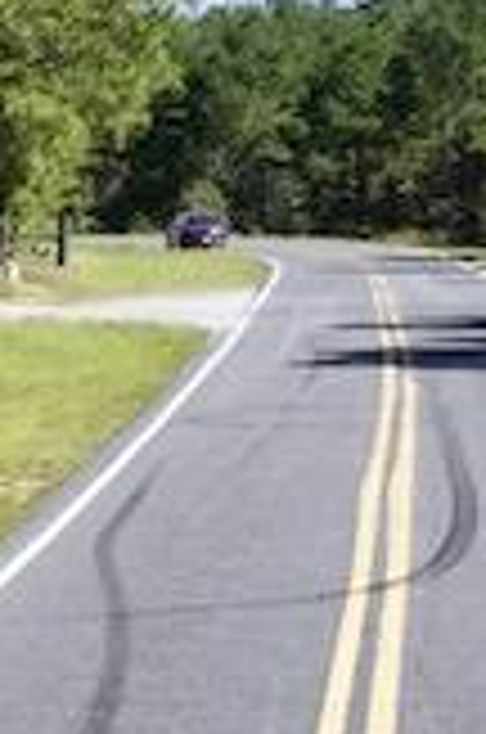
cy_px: 718
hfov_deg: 6.0
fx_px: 3742
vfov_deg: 11.1
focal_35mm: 184
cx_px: -1629
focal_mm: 12.29
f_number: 2.8
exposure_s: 1/80
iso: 100
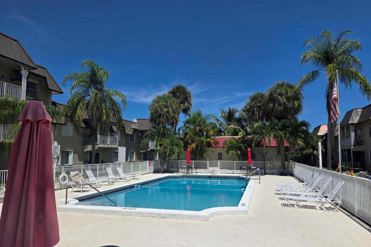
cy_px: 132
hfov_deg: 73.7
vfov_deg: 53.1
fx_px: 247
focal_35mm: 24
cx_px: 185
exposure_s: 1/7944
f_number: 1.7
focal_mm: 6.3
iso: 50
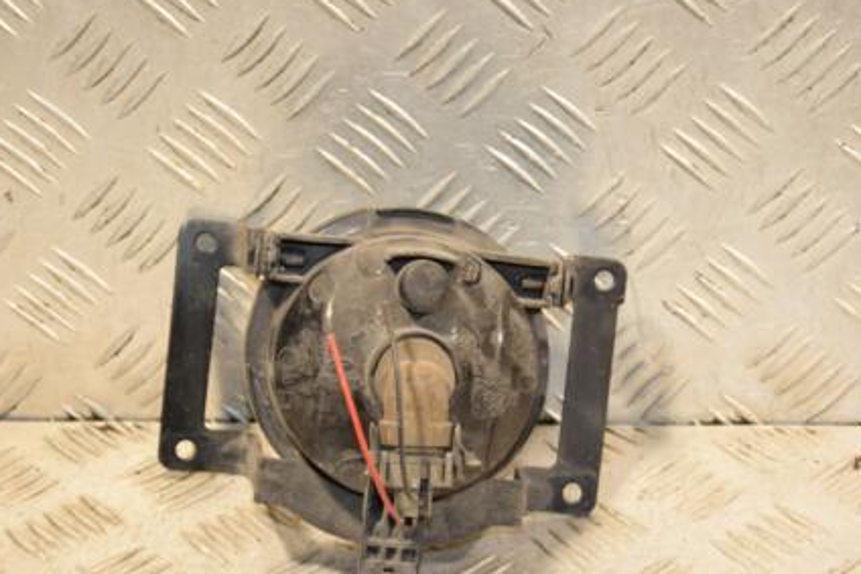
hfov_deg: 16.6
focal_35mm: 123
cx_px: 457
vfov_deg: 11.1
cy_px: 347
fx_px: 2943
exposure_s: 1/200
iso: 800
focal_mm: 58
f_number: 5.6
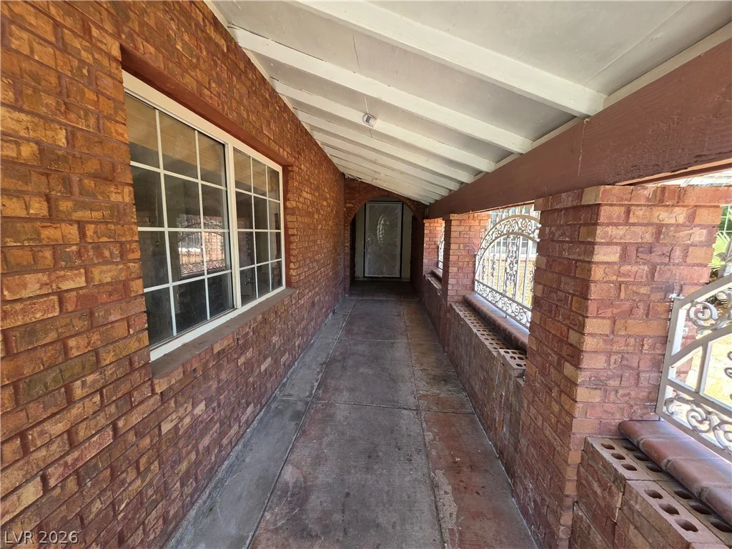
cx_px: 366
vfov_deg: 89.9
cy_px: 274
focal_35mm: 13
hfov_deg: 106.2
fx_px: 275
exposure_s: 1/120
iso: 50
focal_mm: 2.2
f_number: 1.9
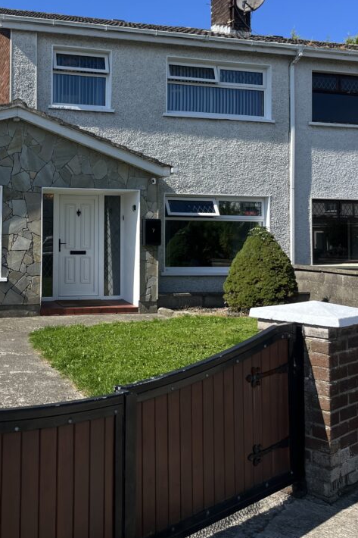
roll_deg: +0.0
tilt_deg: +1.5
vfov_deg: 49.2
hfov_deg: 33.2
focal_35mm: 39
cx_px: 70
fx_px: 582
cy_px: 209
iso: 50
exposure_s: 1/4149
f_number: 1.6
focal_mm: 5.1
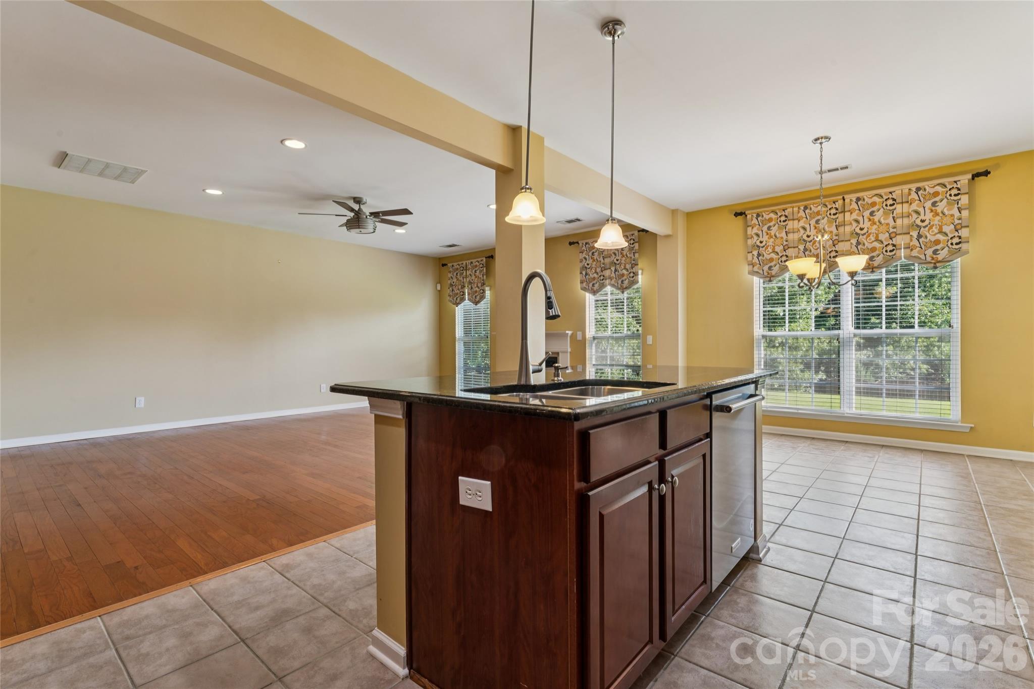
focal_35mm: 17
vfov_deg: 71.7
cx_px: 517
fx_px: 477
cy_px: 344
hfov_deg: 94.6
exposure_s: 1/2.5
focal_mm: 16.6
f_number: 13
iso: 100
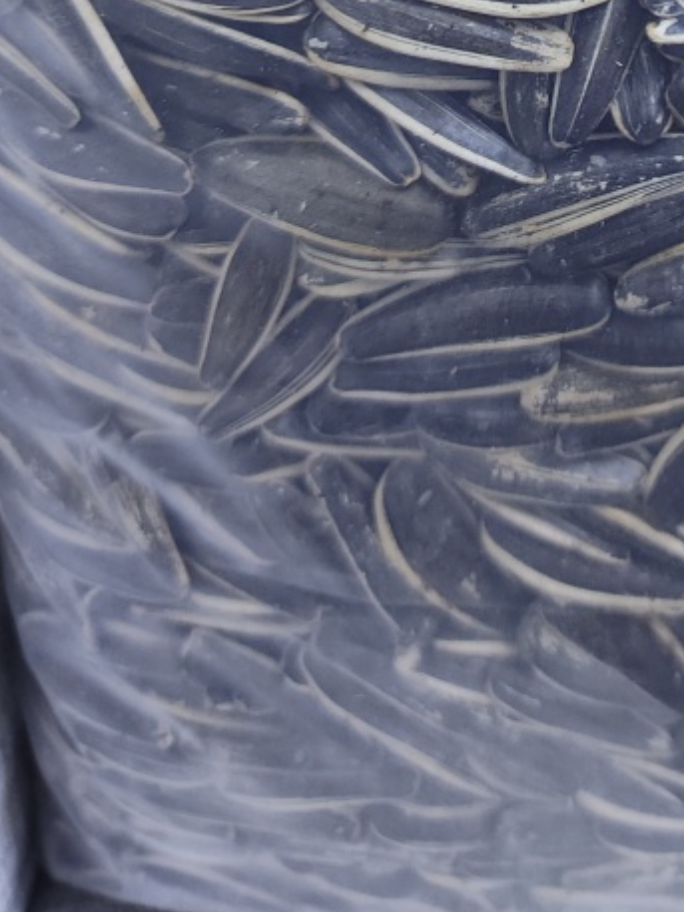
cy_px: -135
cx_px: 674
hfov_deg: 25.0
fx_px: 1475
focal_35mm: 56
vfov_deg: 30.1
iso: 1410
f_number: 1.65
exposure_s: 1/30
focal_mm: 5.26
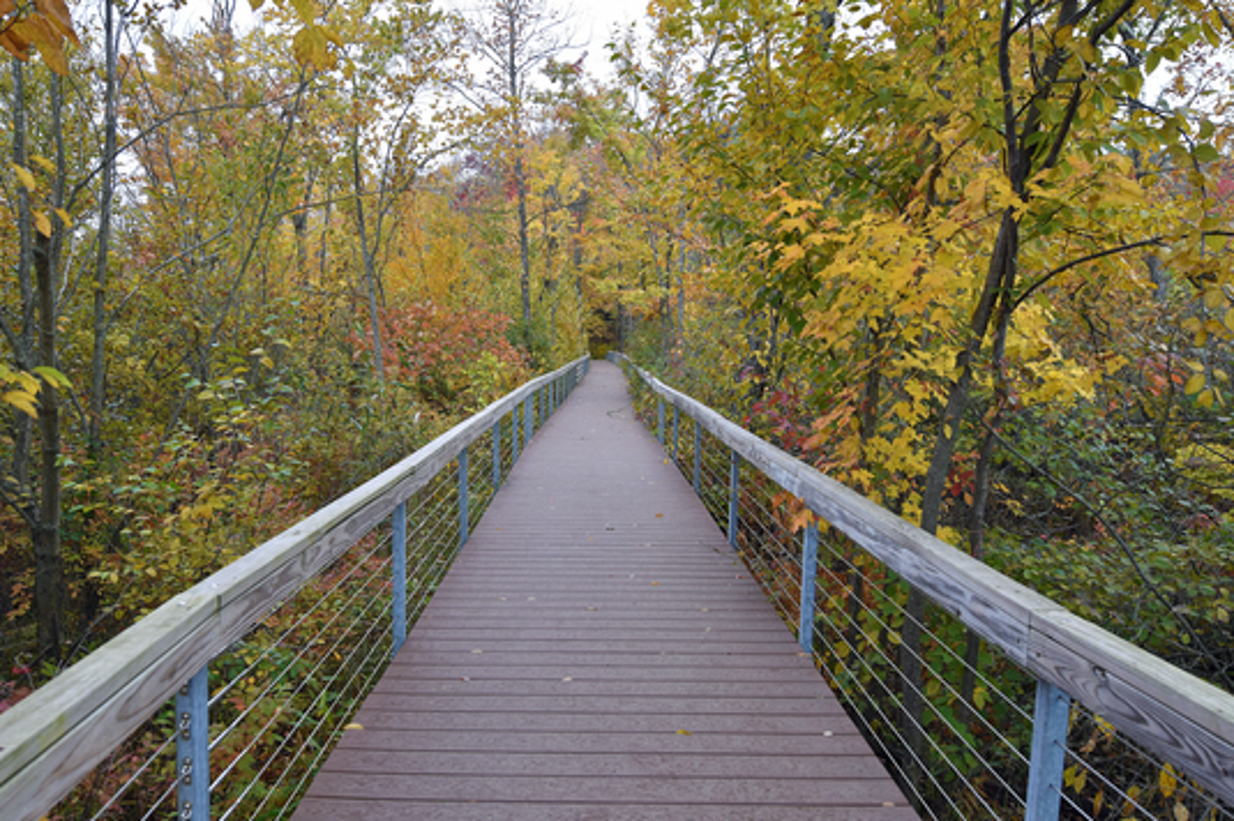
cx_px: 593
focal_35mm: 22
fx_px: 754
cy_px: 414
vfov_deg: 57.2
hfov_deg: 78.6
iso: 400
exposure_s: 1/80
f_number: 4.5
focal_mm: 14
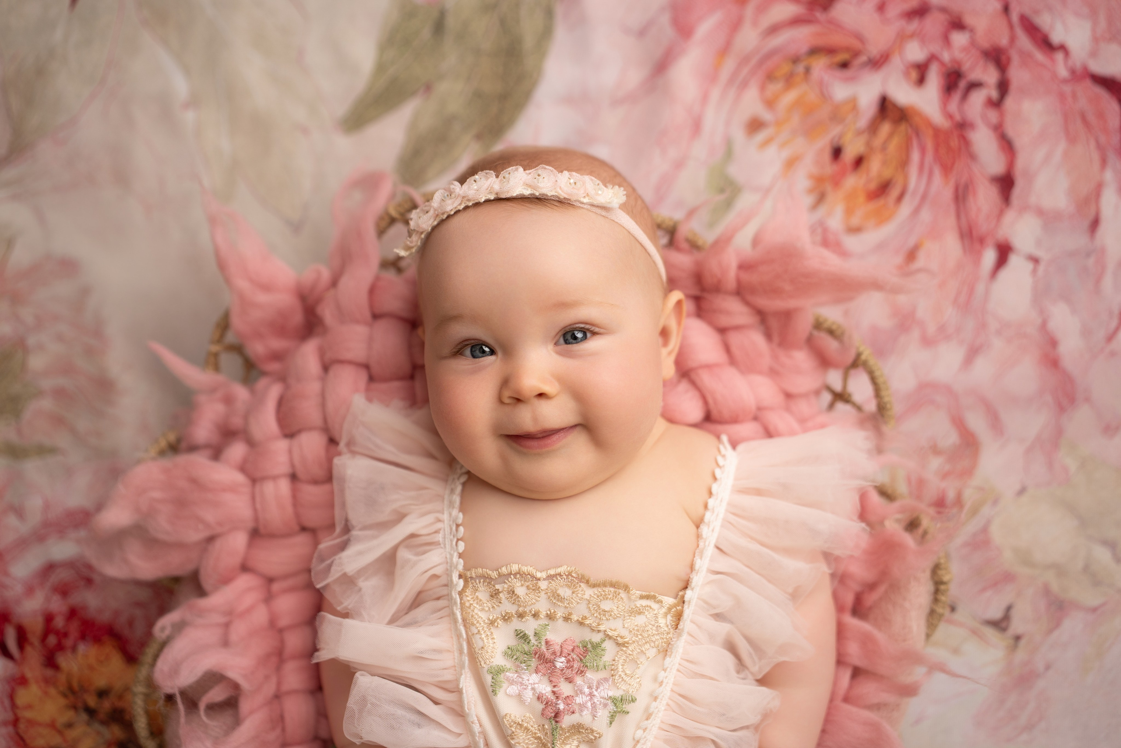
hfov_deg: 54.4
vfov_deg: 37.9
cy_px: 374
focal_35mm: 35
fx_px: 1090
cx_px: 560
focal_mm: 35
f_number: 2
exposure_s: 1/160
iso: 100
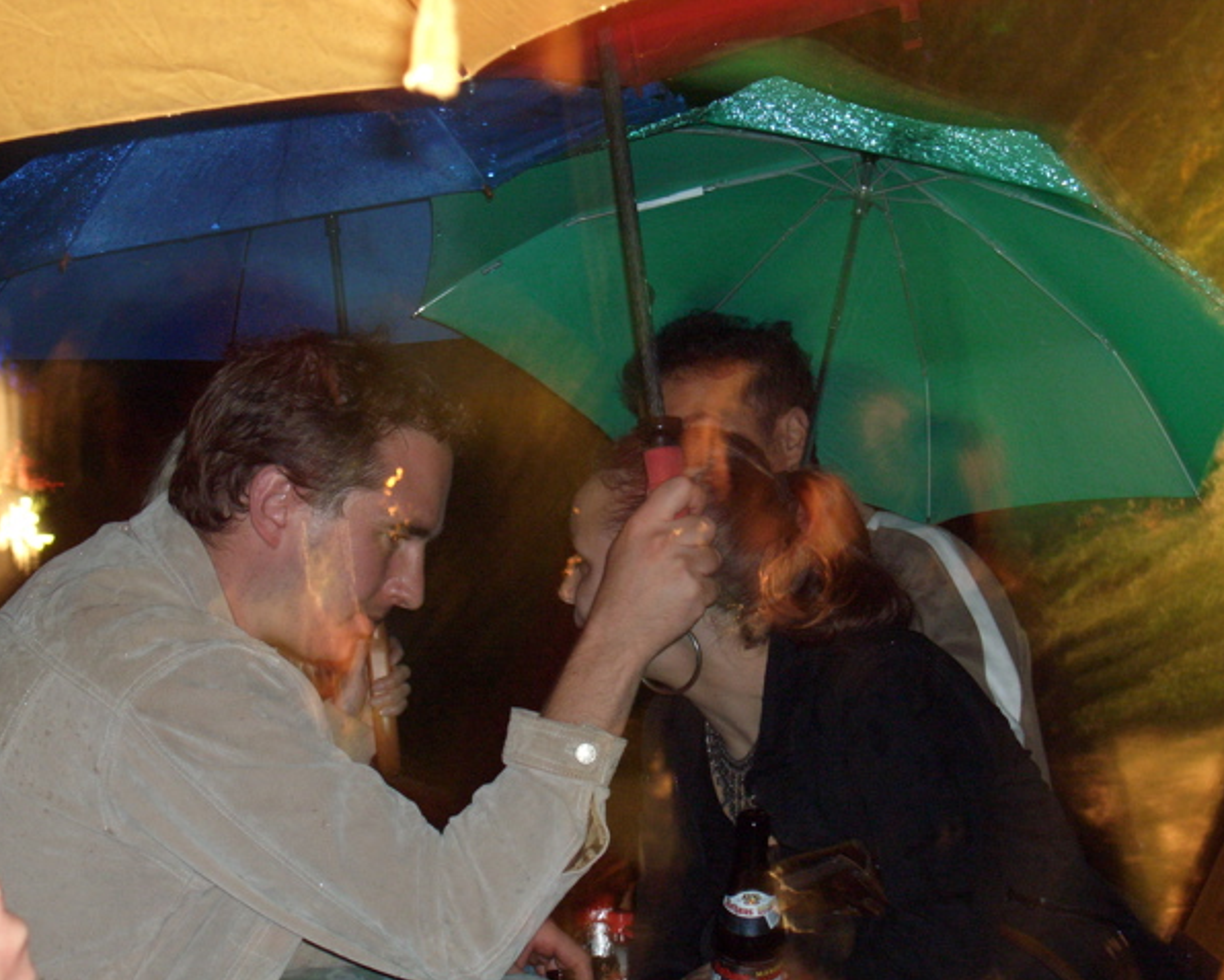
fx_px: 3188
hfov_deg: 21.7
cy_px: 491
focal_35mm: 88
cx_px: 581
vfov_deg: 17.5
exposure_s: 4
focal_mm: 17.2
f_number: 4.1
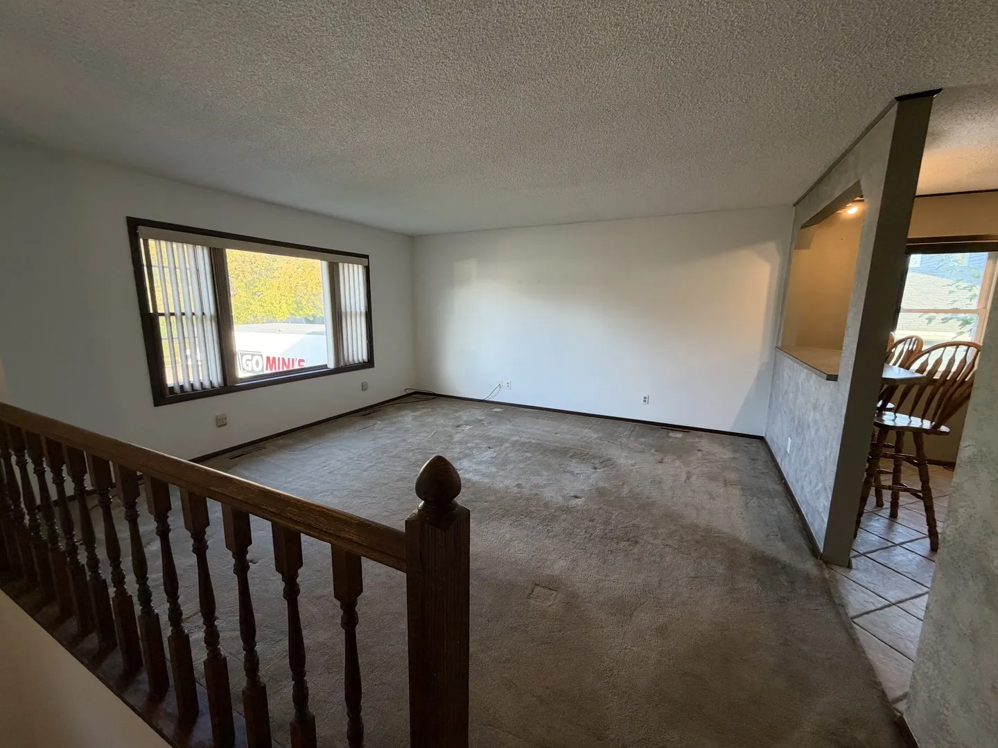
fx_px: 404
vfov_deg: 85.7
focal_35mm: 14
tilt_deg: -9.8
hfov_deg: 102.1
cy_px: 374
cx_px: 499
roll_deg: -1.4
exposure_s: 1/60
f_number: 2.2
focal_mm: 2.22
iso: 250
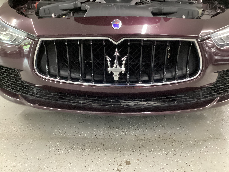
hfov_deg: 58.4
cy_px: 86
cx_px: 114
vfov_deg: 45.4
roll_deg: -0.9
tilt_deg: -18.9
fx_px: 205
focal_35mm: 31
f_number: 2.4
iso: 640
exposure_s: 1/30
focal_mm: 3.3
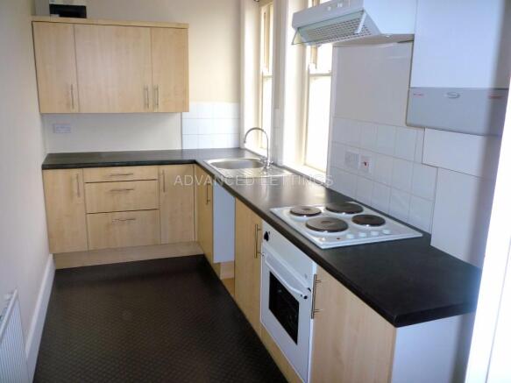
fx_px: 428
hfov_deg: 61.7
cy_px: 192
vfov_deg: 48.2
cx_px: 256
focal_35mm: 29
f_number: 3.3
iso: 100
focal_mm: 5.2
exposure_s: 1/30
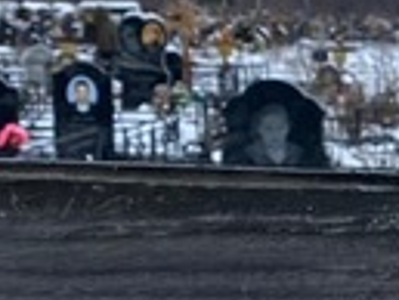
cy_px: 309
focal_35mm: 161
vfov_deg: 9.2
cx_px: 810
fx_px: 1857
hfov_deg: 11.1
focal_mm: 4.25
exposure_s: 1/256
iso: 32
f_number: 1.8
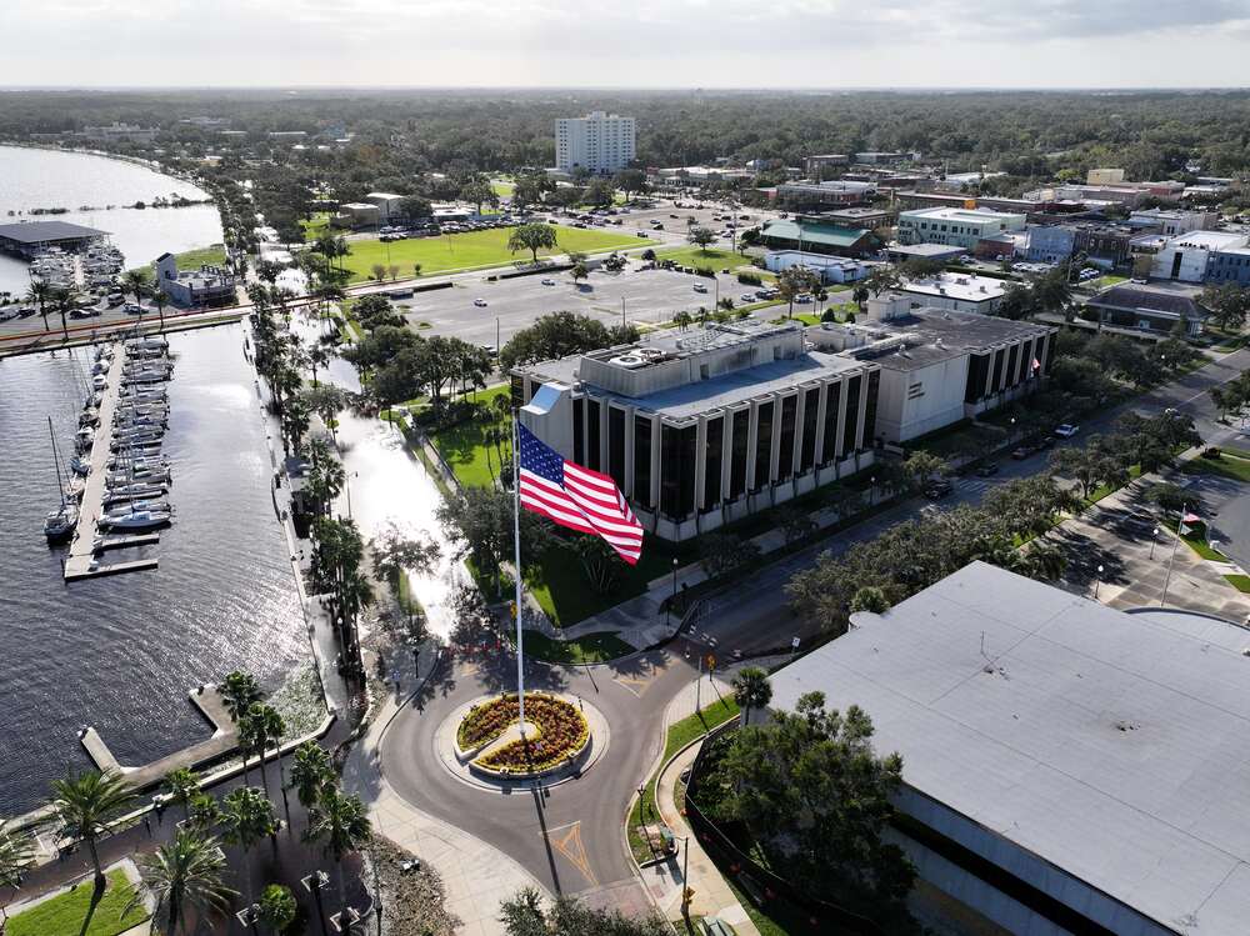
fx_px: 866
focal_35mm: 24
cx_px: 625
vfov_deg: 56.8
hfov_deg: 71.6
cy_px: 468
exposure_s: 1/320
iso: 280
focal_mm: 12.29
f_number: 2.8
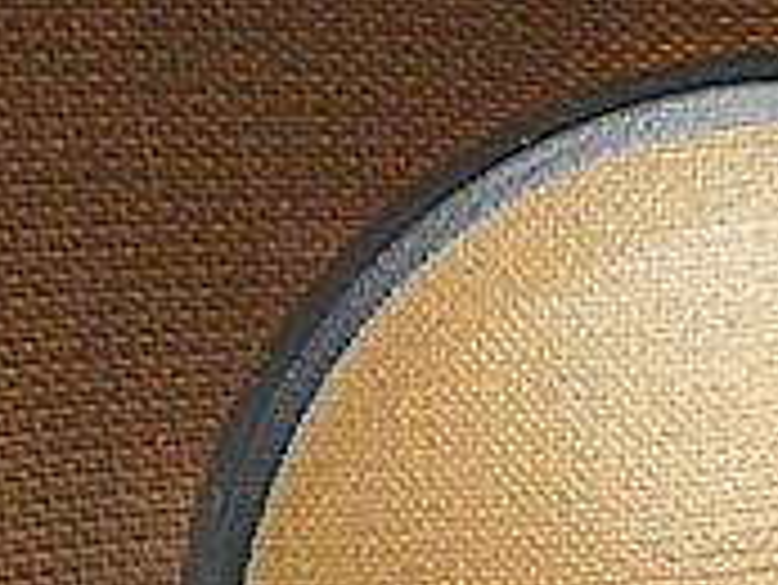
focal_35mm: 466
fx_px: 10481
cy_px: 783
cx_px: 814
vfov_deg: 3.2
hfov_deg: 4.2
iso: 200
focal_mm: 15
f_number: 4.8
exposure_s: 1/6
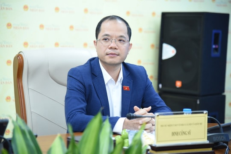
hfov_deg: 19.5
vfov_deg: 13.0
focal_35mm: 105
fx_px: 674
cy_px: 77
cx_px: 116
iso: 2500
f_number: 4
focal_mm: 105
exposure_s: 1/250
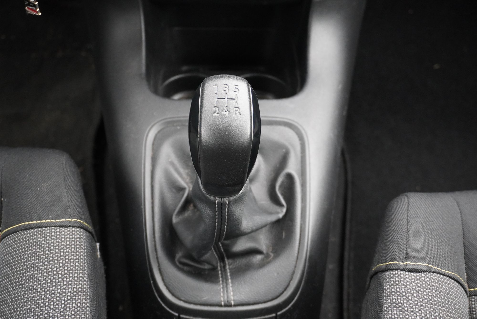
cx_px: 238
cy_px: 160
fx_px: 636
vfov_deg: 28.1
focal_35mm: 48
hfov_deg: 41.1
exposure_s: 1/50
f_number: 5
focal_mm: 32
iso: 3200
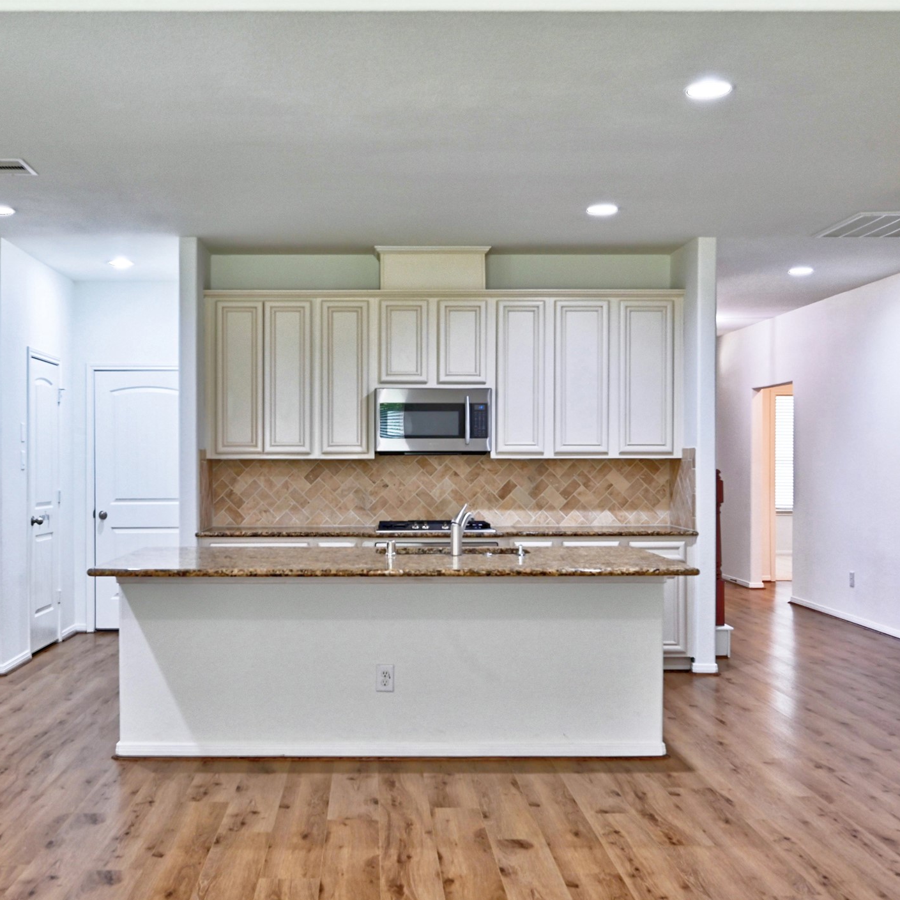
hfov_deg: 43.0
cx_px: 376
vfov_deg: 43.2
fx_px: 1137
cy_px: 461
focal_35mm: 39
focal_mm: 29.5
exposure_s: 1/5
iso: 400
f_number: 8
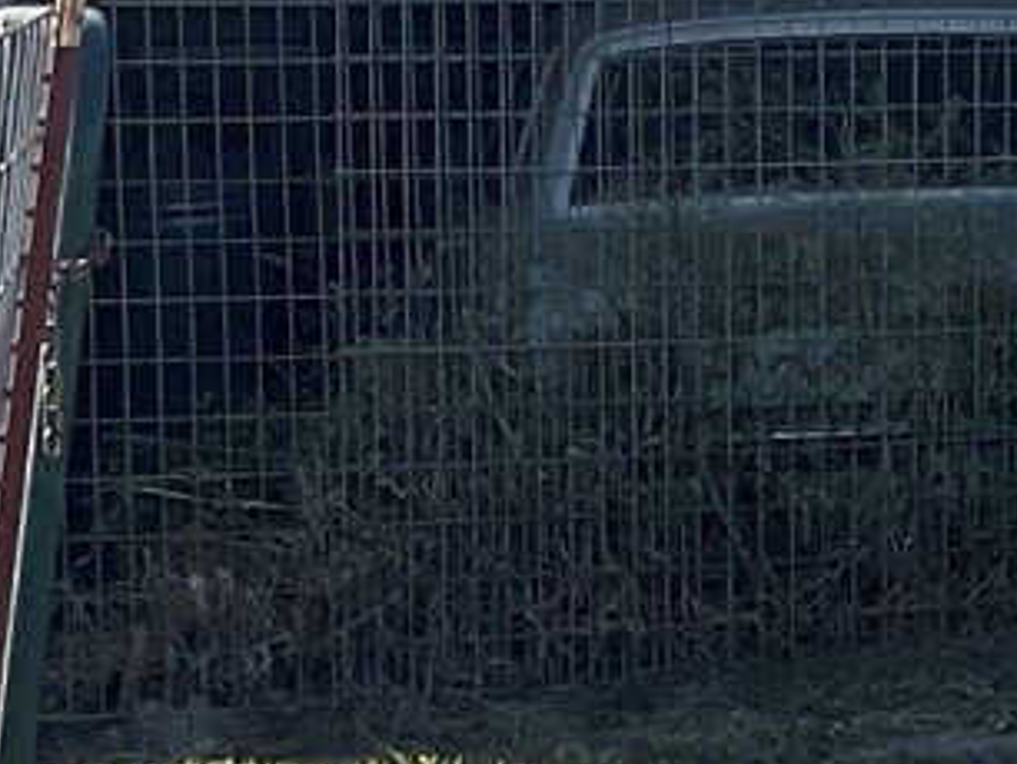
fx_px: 5704
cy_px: 100
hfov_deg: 8.2
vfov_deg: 7.6
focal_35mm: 194
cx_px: 3307
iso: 16
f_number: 1.8
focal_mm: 3
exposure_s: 1/1577
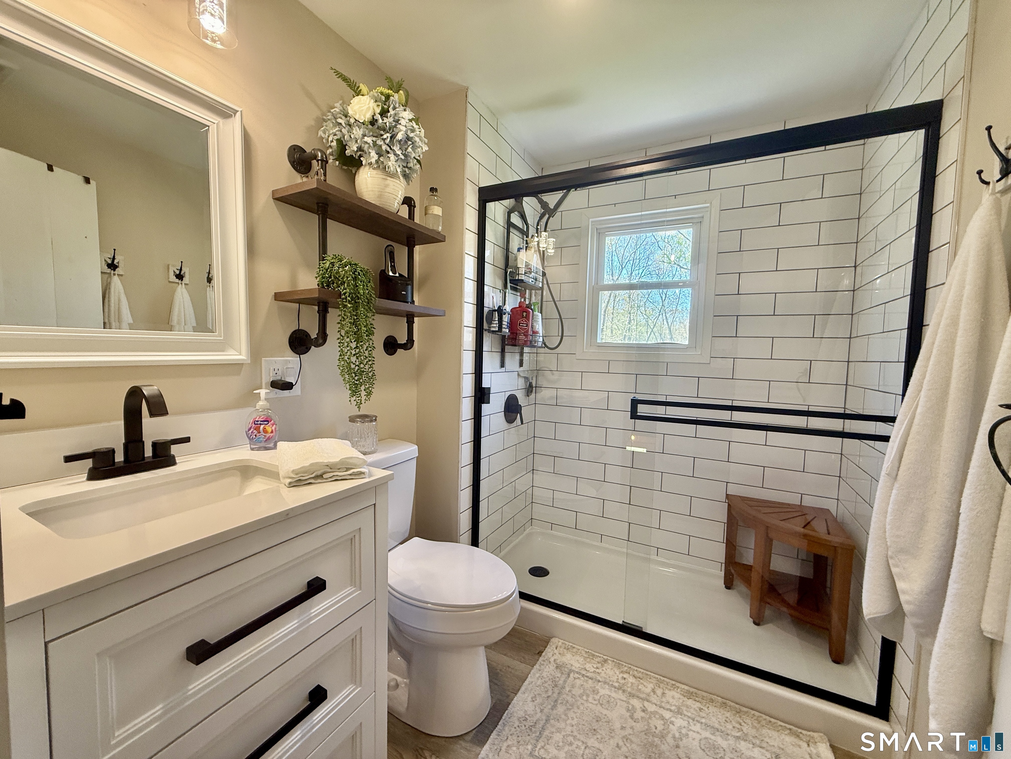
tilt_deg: -2.8
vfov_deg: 85.7
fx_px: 409
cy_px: 380
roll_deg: -1.2
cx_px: 506
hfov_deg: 102.1
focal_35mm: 14
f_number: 2.2
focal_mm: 2.22
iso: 125
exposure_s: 1/127
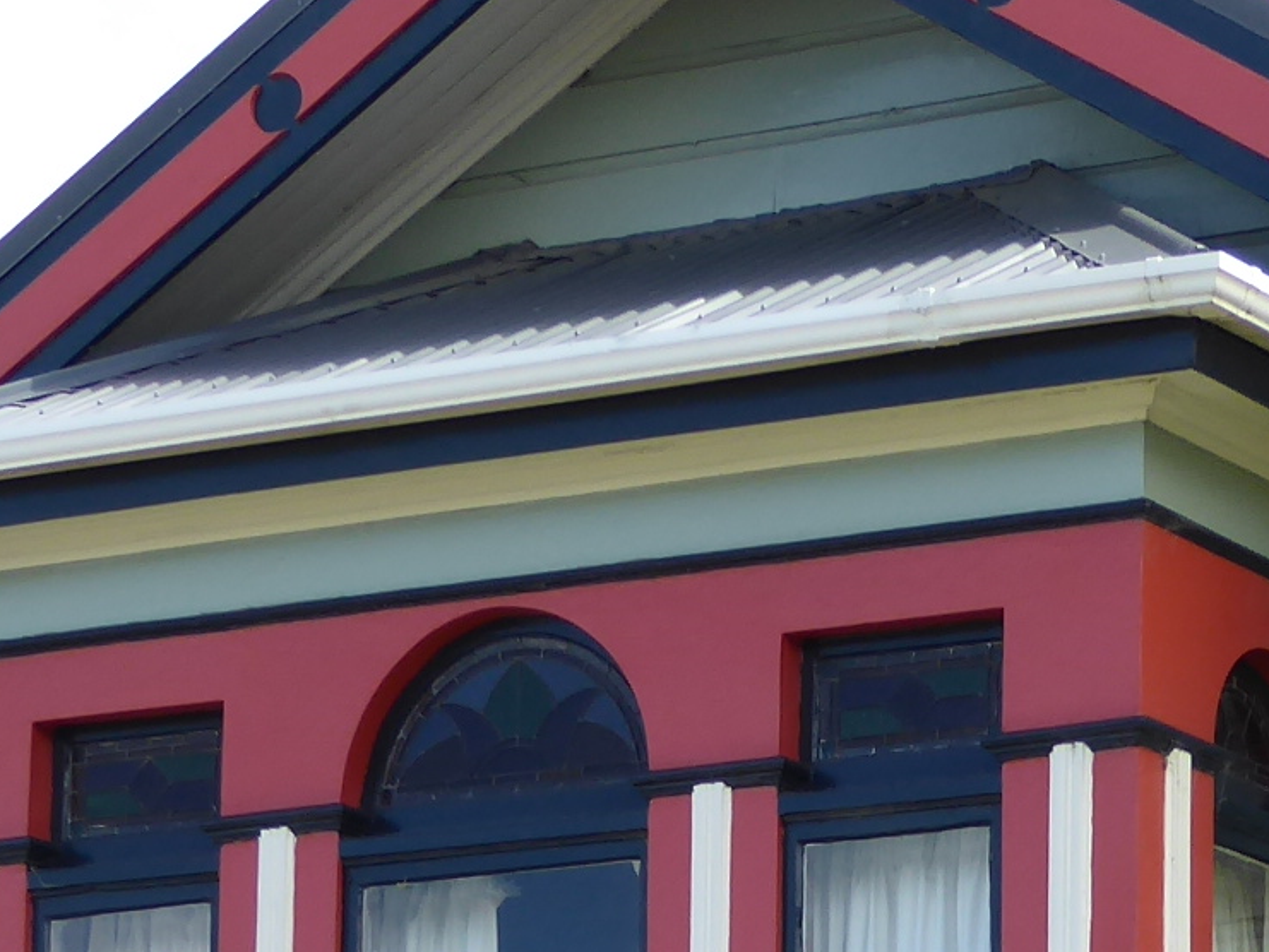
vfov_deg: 7.9
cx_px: 810
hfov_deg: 10.8
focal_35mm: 183
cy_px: 1493
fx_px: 6710
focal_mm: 9
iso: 80
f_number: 4.1
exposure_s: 1/250
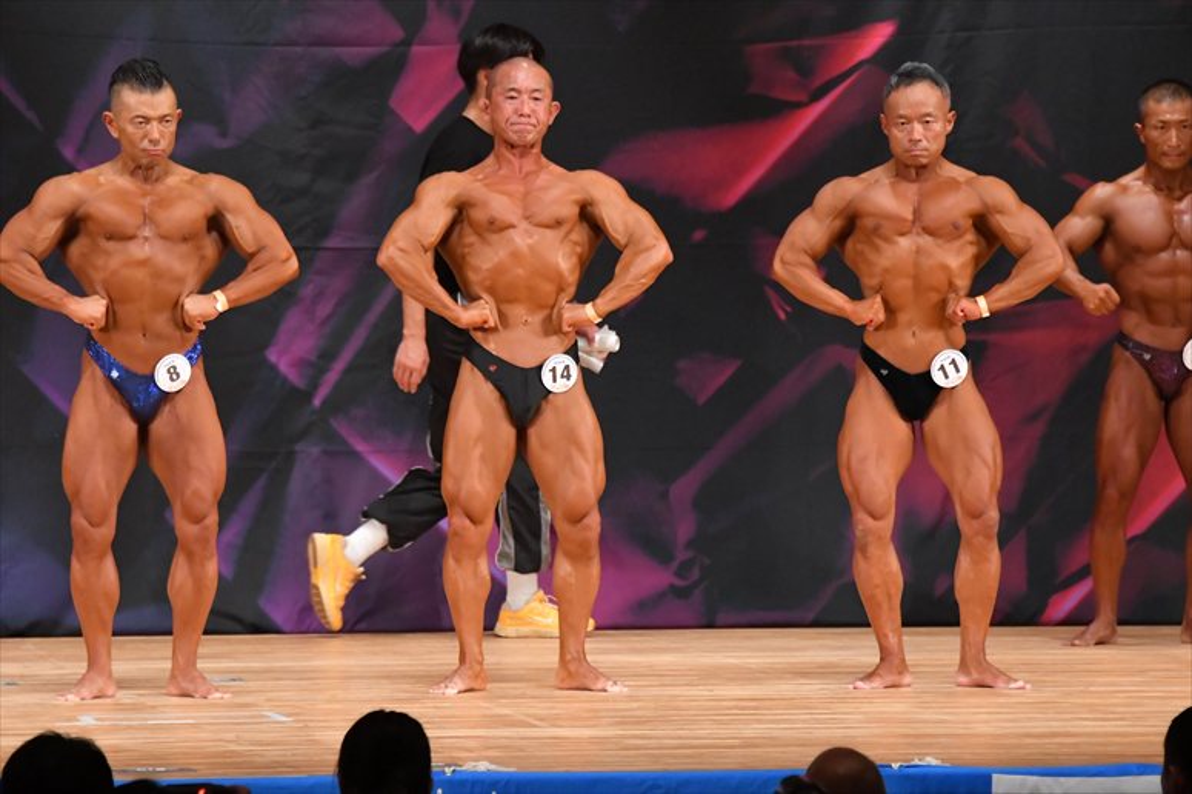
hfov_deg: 7.6
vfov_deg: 5.1
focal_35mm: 270
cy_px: 397
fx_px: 8936
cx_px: 596
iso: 6400
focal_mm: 180
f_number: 5.6
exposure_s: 1/400
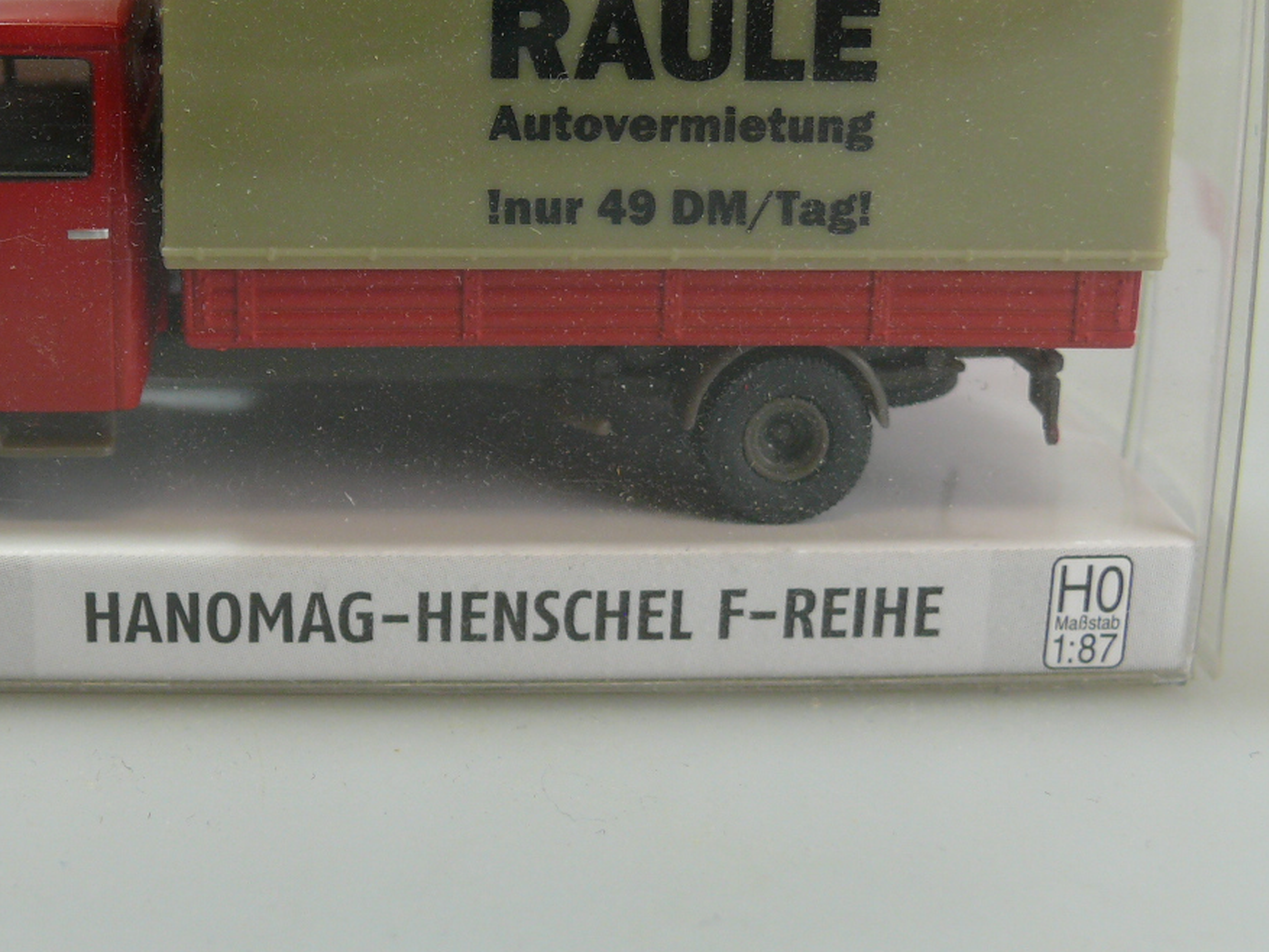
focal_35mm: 73
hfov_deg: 26.5
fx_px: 2676
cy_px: 294
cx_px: 404
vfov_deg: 20.1
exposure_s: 1/125
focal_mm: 8.1
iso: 100
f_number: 3.2
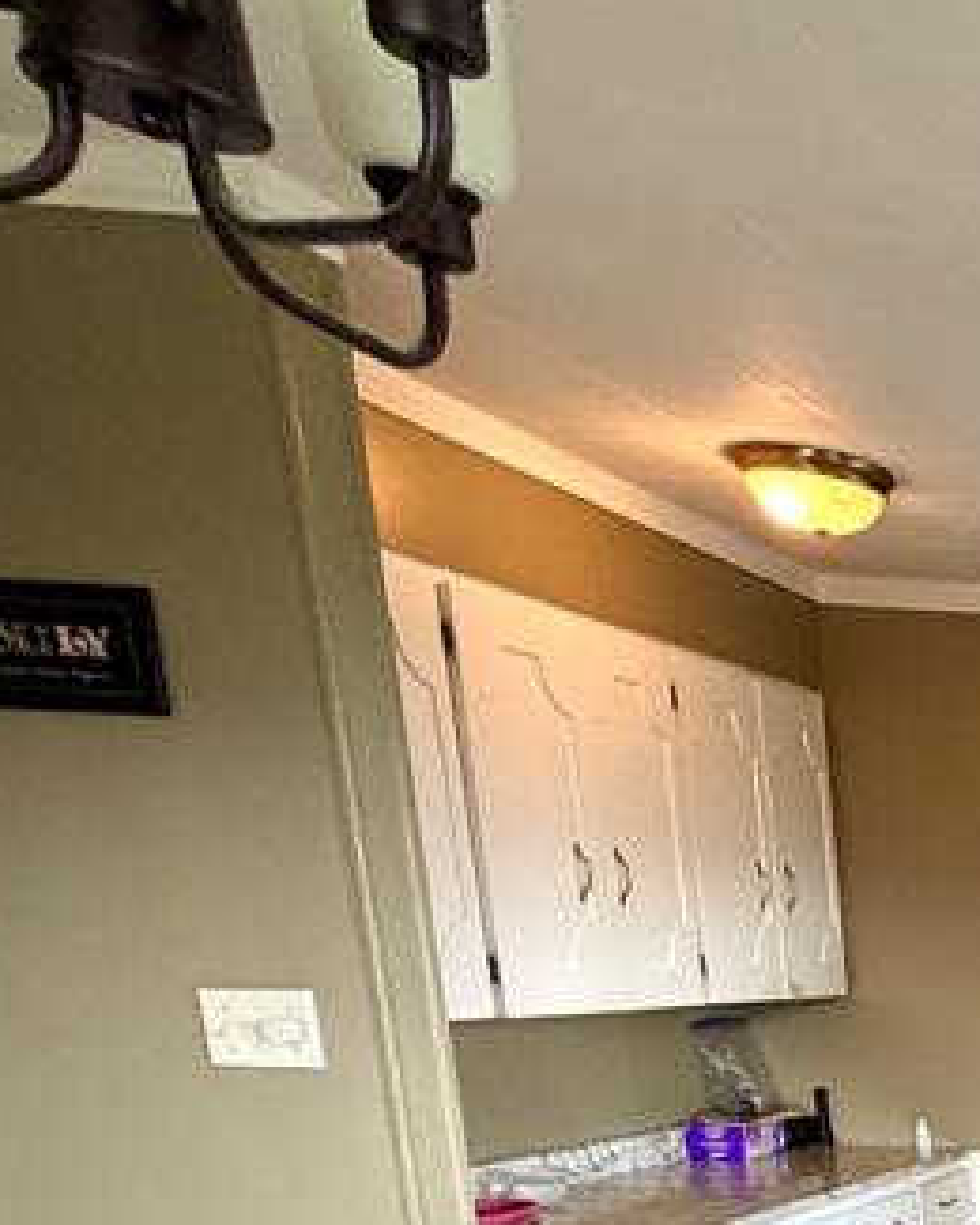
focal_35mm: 43
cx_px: 1700
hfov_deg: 22.7
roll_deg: -2.6
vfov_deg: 36.3
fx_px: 1559
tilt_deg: -12.8
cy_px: 1349
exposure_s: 1/121
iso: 125
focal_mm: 2.22
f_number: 2.2
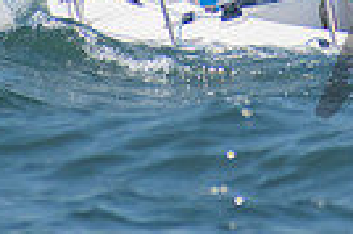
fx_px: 19558
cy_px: -246
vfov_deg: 0.7
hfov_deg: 1.0
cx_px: 200
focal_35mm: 1997
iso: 400
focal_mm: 300
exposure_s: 1/1250
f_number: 8
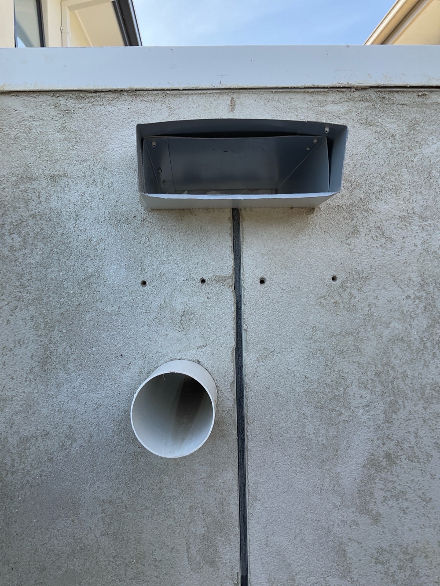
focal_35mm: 29
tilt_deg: -3.4
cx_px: 220
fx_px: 491
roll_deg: +2.2
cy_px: 293
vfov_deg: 61.7
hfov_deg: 48.2
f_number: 1.8
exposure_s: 1/435
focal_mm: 3
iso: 16
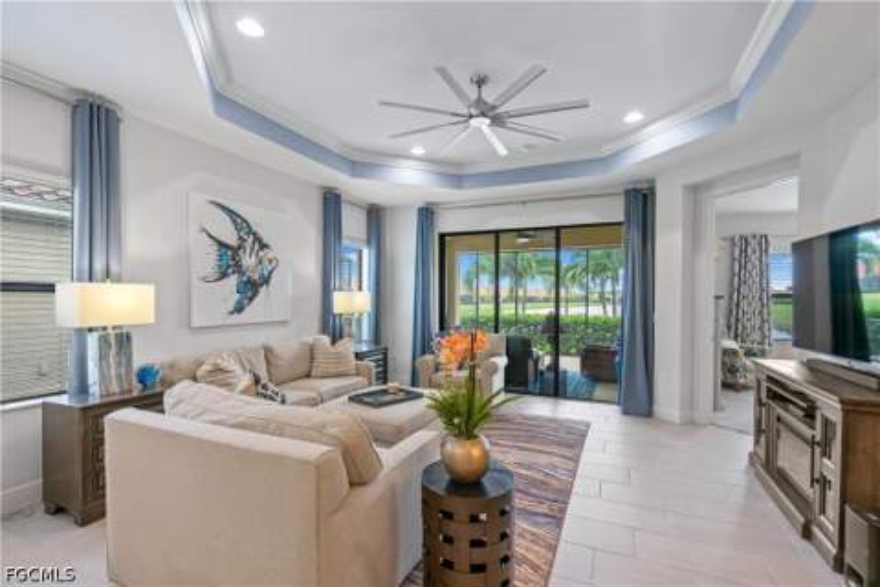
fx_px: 391
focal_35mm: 16
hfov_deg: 96.7
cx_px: 440
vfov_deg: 73.7
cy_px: 294
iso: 400
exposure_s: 1/25
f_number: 8
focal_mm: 16
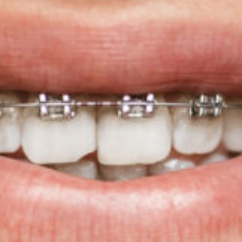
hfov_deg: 5.8
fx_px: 2397
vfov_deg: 5.8
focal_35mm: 303
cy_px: 293
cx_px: 133
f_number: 1.8
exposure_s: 1/160
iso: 400
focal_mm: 50
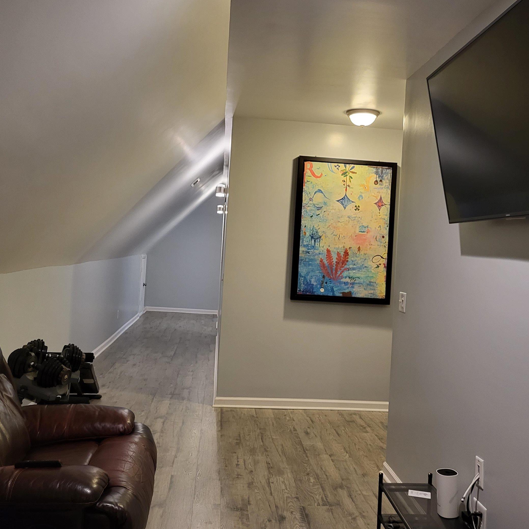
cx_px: 269
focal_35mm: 34
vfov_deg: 48.4
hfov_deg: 48.4
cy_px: 243
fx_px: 588
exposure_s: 1/40
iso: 320
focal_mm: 5.4
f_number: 1.8
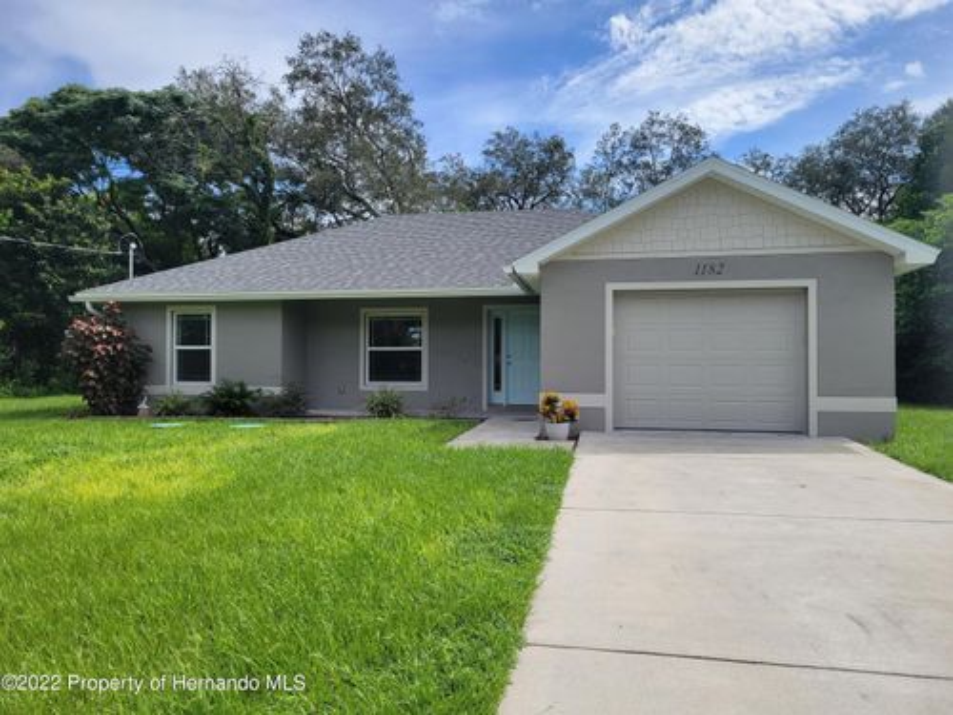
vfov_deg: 53.1
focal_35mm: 26
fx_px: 716
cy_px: 358
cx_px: 476
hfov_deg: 67.3
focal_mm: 5.4
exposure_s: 1/2544
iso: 40
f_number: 1.8
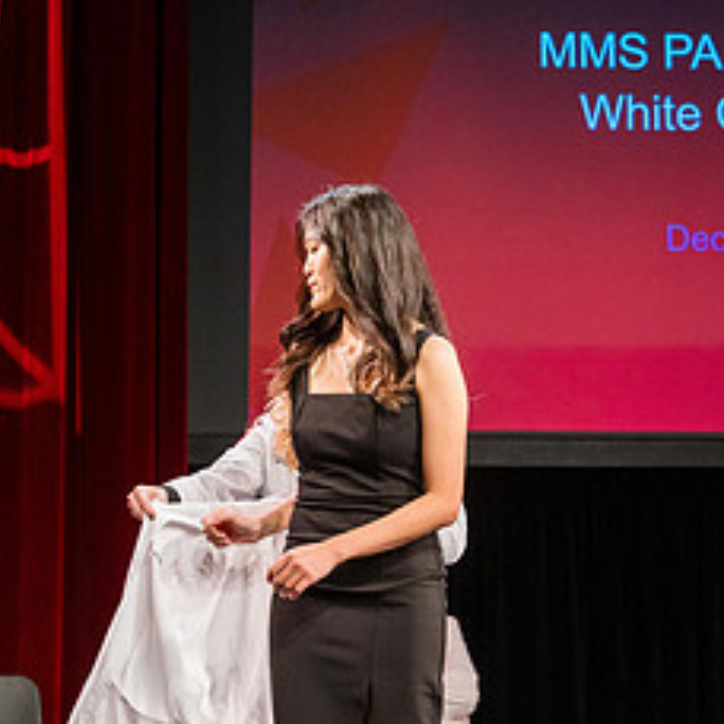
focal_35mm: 96
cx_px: 327
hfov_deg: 18.1
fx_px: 2272
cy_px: 513
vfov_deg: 18.0
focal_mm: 44.3
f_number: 3.5
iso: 1250
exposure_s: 1/320
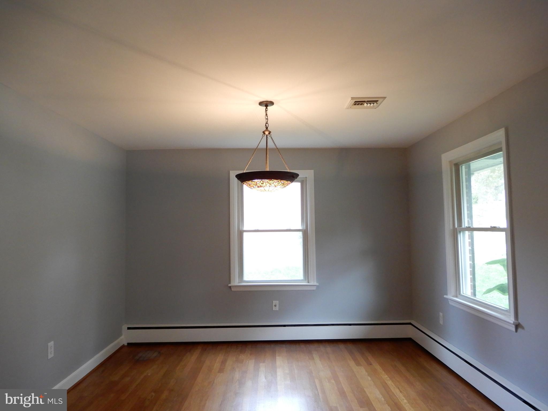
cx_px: 274
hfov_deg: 71.6
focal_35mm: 24
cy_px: 206
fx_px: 380
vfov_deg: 56.8
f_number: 3.4
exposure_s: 1/30
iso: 400
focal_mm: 4.3
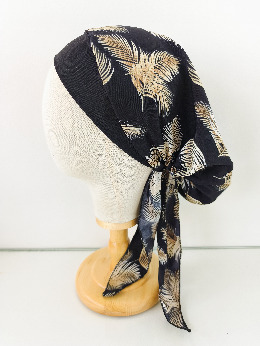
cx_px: 130
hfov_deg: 58.9
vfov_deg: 73.9
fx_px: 230
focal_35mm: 23
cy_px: 173
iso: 100
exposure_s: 1/60
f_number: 1.65
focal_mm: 6.14
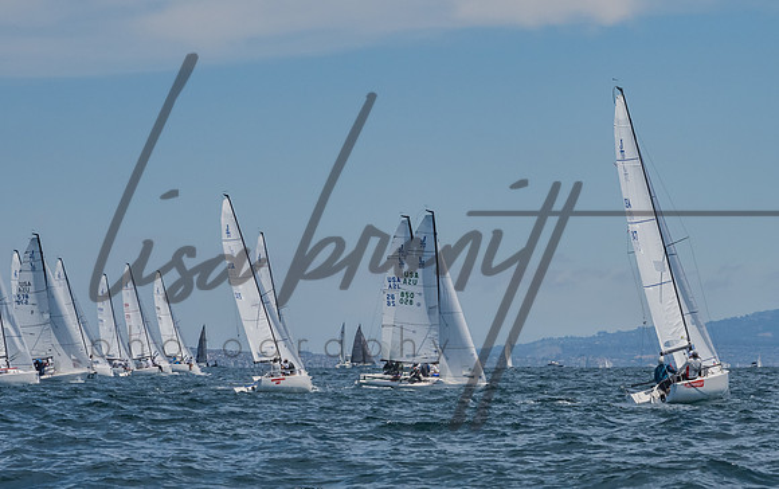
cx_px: 439
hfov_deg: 10.4
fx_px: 4260
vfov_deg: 6.6
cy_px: 246
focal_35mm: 200
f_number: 14
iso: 640
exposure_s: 1/1600
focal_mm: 116
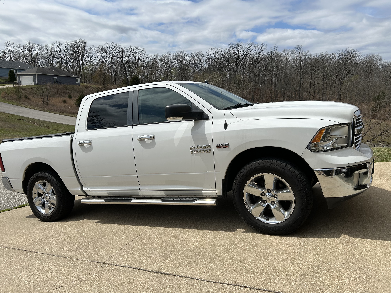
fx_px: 294
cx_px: 196
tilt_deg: -7.9
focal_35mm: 26
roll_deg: -0.2
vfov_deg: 53.1
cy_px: 146
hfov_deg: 67.3
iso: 50
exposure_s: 1/7463
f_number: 1.5
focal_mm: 5.7
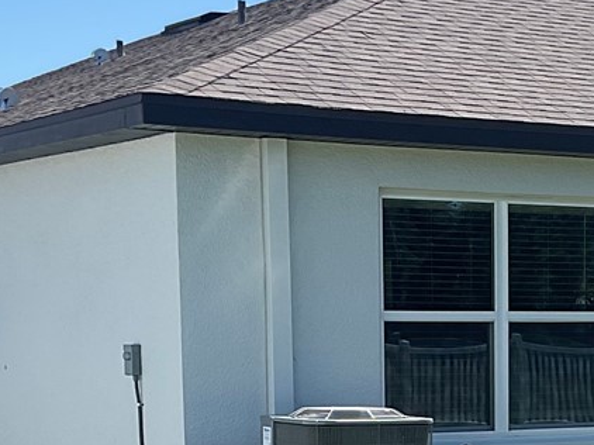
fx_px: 1886
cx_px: 580
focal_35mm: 110
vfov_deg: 13.0
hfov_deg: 17.5
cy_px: 559
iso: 16
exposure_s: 1/1730
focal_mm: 3
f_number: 1.8
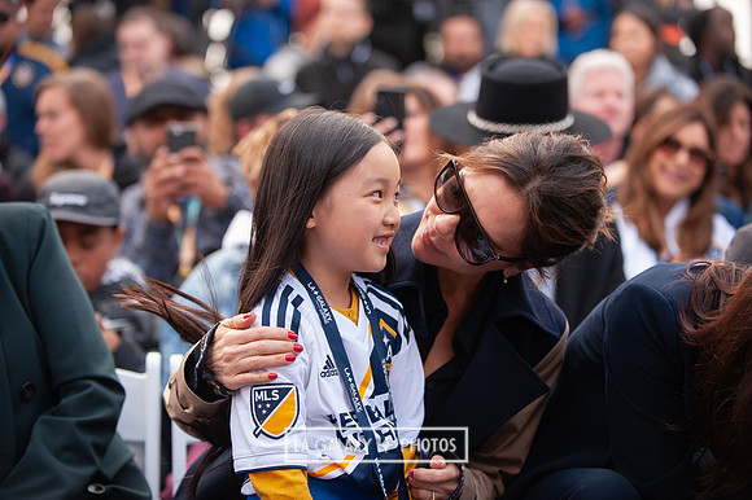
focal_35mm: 90
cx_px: 376
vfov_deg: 15.2
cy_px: 250
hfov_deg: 22.6
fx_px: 1879
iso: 640
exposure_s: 1/1250
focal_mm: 90
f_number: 2.8
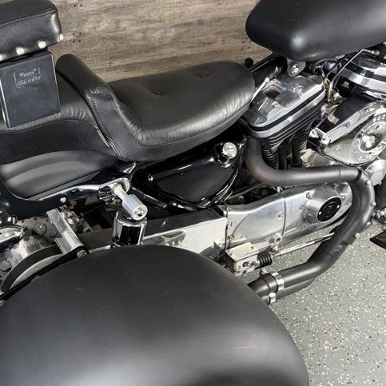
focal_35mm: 45
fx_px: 568
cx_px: 54
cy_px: 205
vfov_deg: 37.5
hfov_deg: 35.8
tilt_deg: -35.6
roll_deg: +0.7
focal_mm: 6.76
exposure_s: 1/22
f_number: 1.78
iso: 64
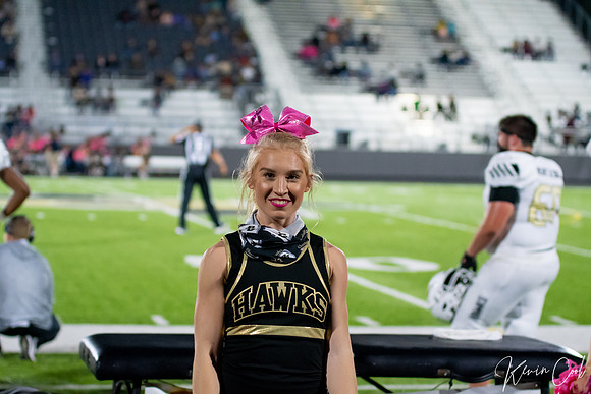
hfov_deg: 19.5
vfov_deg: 13.0
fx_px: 1724
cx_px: 296
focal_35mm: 105
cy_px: 197
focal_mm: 70
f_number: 2.8
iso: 3200
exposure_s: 1/500
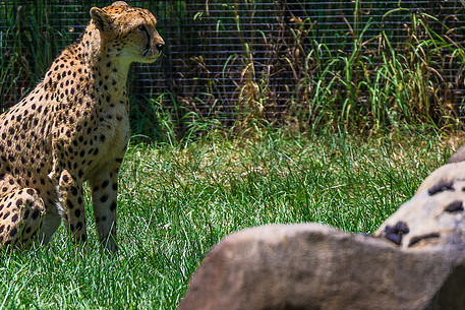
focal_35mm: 846
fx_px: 10930
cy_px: 176
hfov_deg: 2.4
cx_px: 58
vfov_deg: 1.6
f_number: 2.8
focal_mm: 200
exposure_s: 1/1250
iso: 100
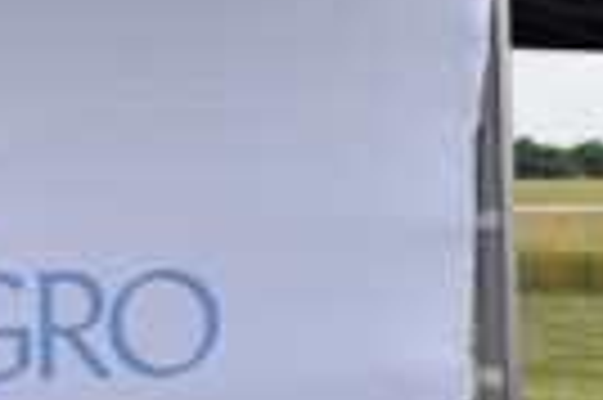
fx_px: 2376
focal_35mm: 142
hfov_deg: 13.2
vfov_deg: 9.6
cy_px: 391
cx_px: 1062
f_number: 8
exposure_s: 1/200
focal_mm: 38
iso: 100
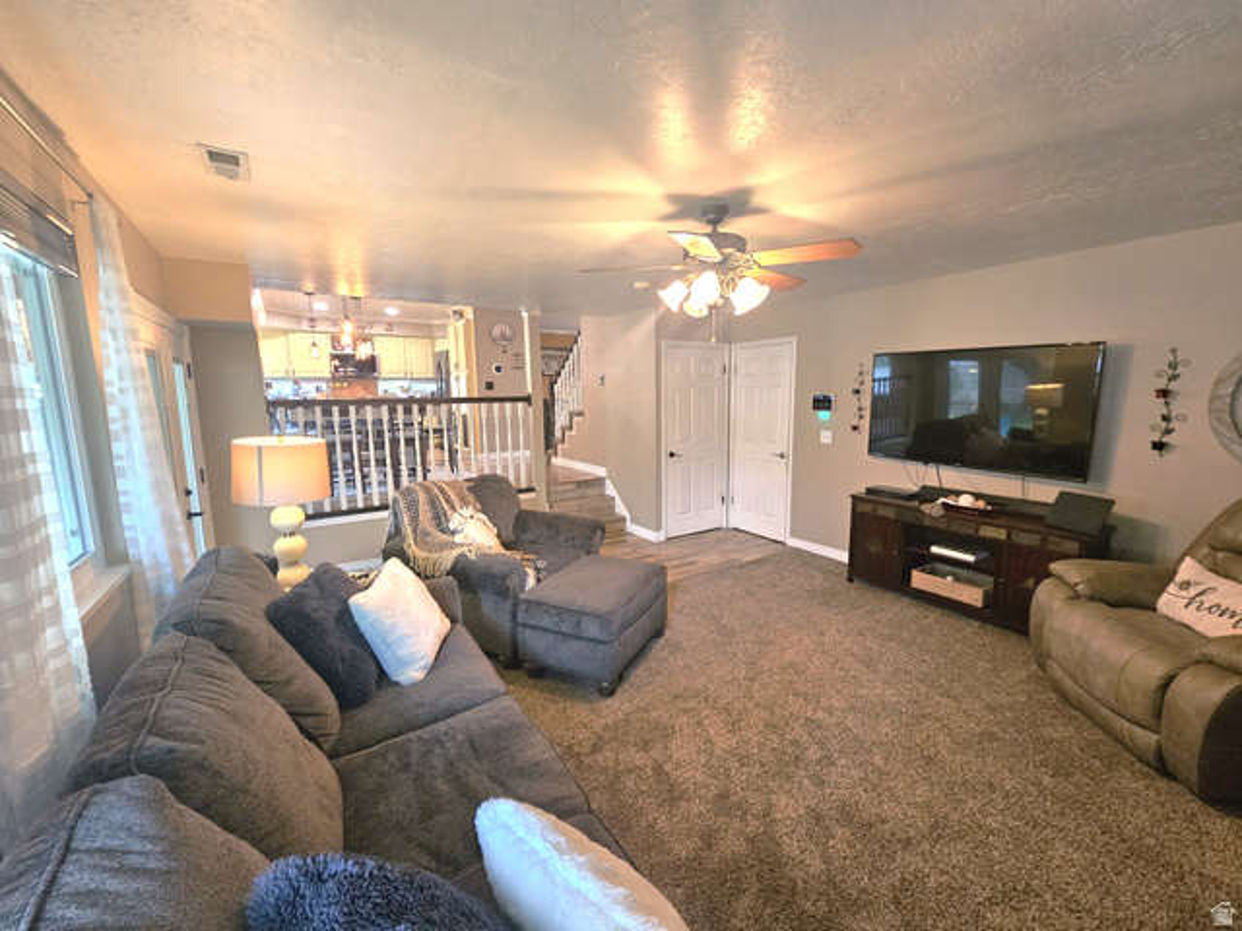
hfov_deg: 106.2
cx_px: 621
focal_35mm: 13
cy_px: 466
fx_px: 466
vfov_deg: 89.9
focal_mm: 2.2
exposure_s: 1/40
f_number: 2.2
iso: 320
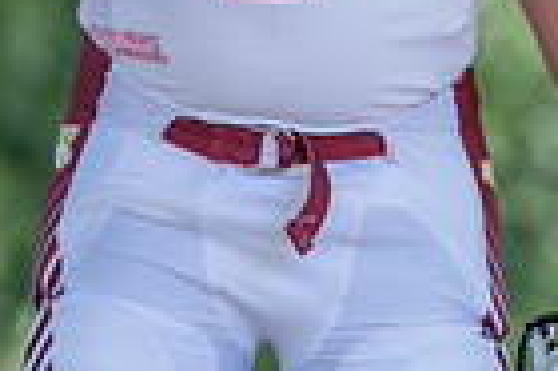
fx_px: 8205
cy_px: -209
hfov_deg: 3.9
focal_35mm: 530
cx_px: 311
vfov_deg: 2.6
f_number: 2.8
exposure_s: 1/320
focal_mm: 128
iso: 200
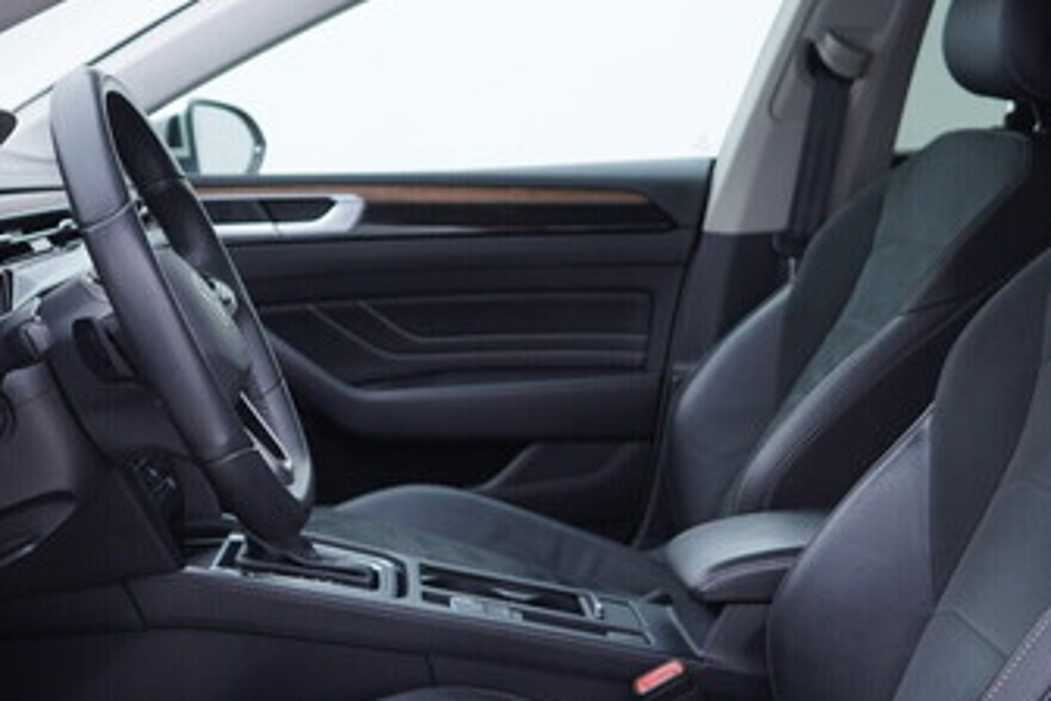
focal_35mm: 59
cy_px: 343
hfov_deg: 33.7
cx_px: 382
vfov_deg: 23.0
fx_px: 1722
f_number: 3.2
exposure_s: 1/50
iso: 125
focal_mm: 24
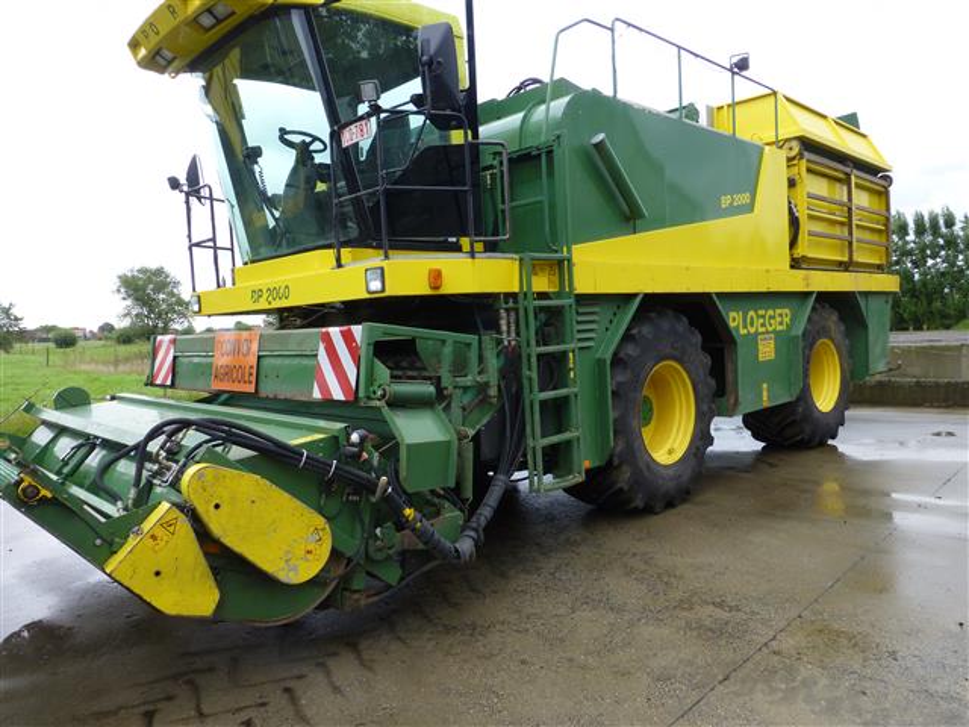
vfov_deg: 56.8
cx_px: 484
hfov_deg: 71.6
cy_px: 364
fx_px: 672
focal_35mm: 24
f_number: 4
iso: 100
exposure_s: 1/100
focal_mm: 4.3
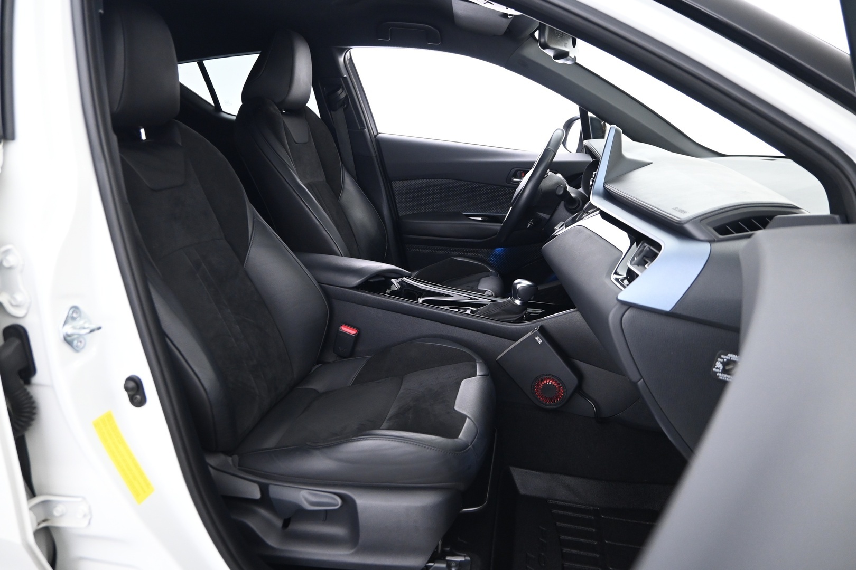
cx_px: 428
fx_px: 571
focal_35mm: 24
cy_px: 285
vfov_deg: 53.1
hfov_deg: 73.7
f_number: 3.5
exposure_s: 1/6
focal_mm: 16
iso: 1600
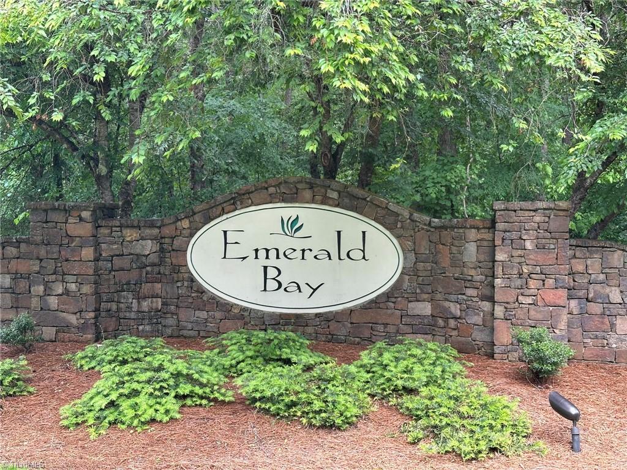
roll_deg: -1.0
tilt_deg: -1.8
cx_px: 314
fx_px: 869
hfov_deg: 39.7
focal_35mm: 48
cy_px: 235
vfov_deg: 30.3
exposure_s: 1/121
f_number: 1.78
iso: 64
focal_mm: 6.86
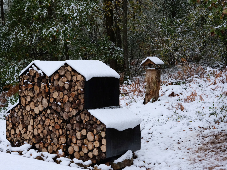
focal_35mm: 58
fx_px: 380
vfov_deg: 25.2
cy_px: 86
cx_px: 102
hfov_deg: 33.2
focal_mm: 35
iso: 1600
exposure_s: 1/140
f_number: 8
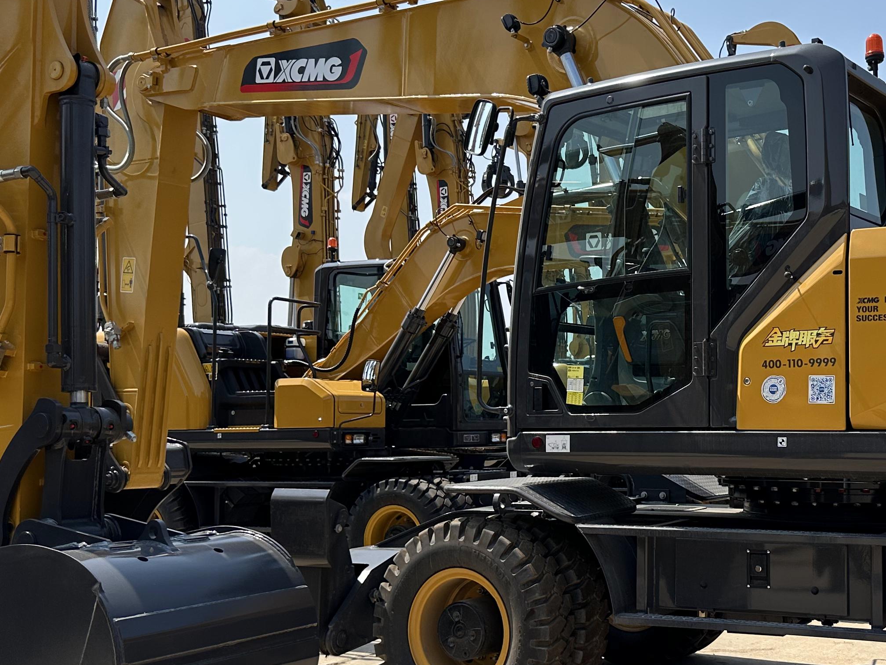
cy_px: 343
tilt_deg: +4.3
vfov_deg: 30.3
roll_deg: +1.1
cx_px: 703
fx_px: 1229
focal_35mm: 48
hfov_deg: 38.2
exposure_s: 1/4762
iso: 80
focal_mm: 6.86
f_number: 1.78
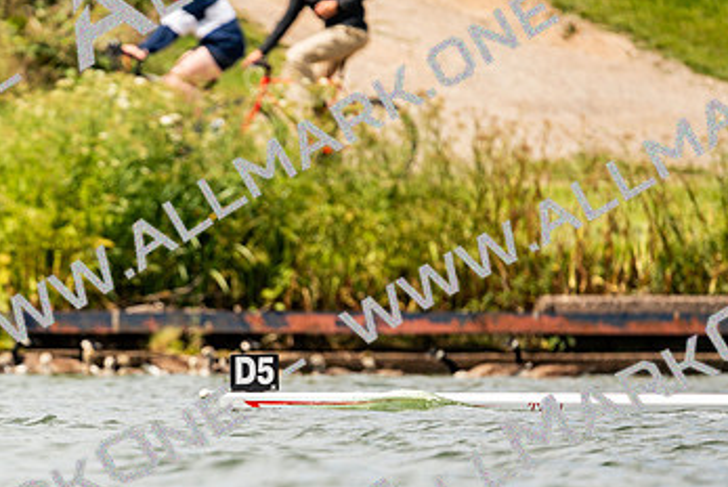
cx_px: 187
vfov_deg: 1.4
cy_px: 379
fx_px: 20299
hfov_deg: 2.1
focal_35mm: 1003
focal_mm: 600
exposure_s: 1/2000
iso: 250
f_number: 6.3
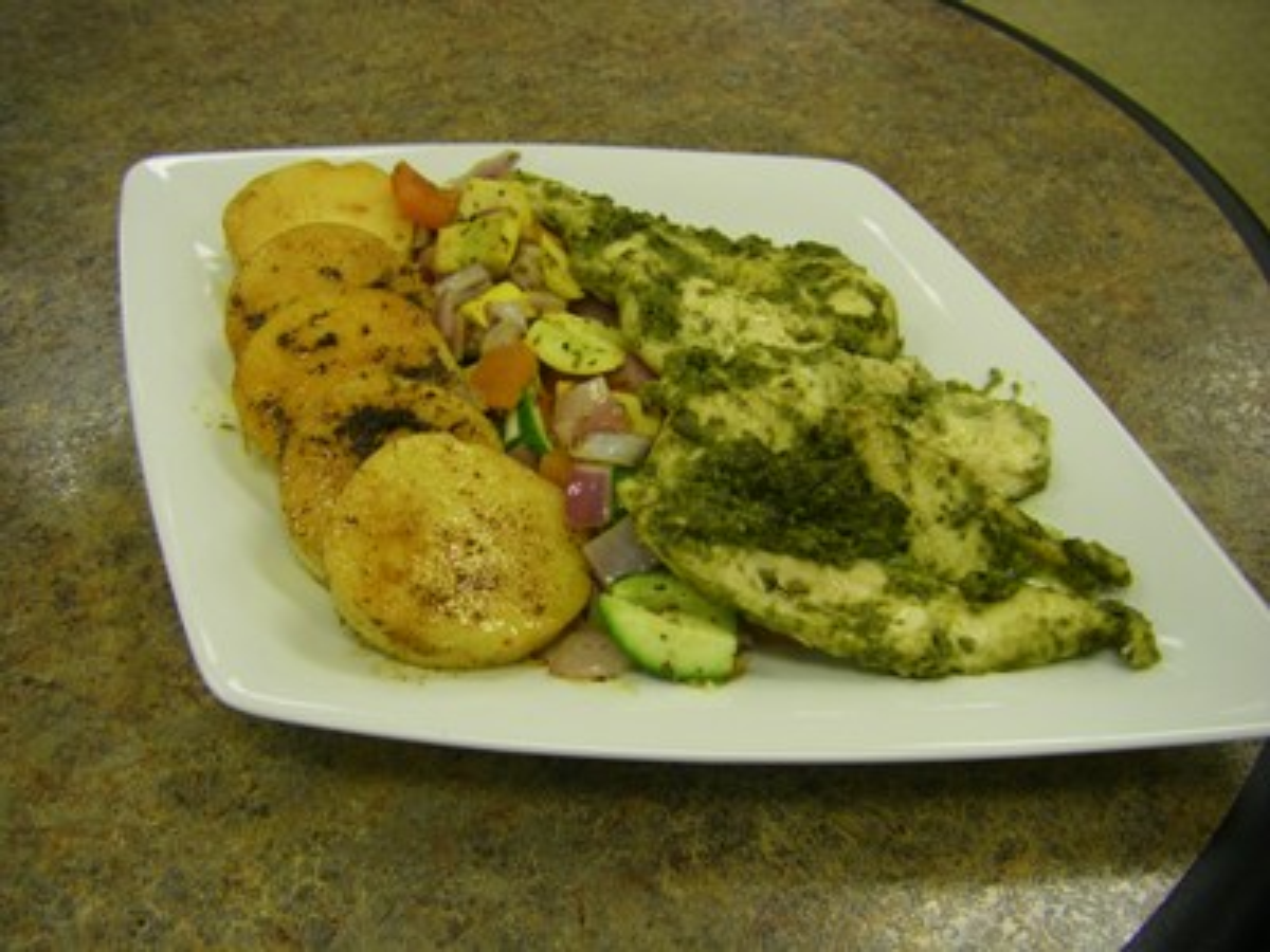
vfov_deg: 37.7
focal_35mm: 38
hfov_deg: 49.0
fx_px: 1394
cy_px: 476
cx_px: 635
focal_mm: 6.3
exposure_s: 1/50
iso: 125
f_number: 3.5
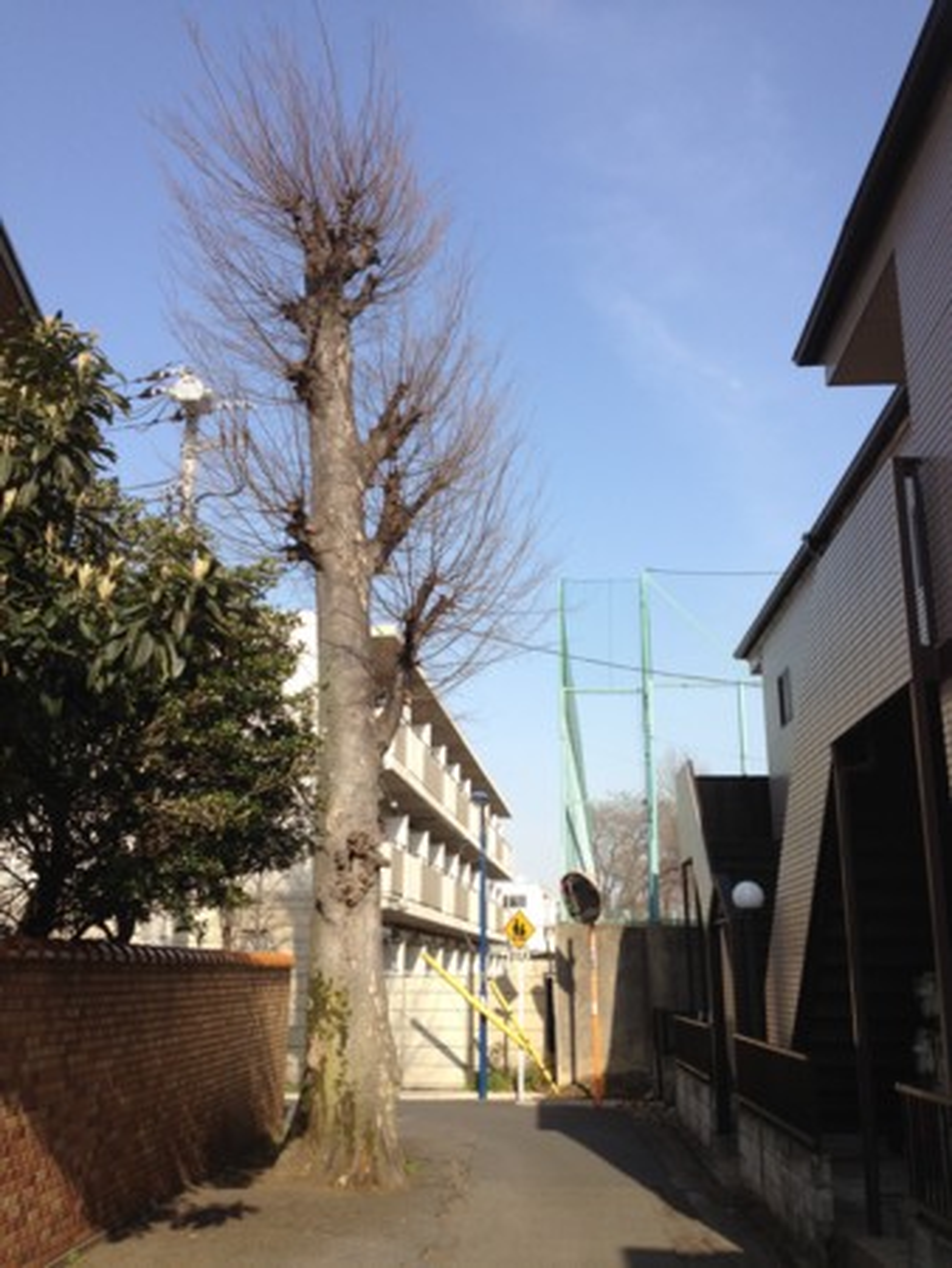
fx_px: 1282
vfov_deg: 52.6
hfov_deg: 40.7
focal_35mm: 35
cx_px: 476
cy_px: 634
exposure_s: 1/1255
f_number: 2.4
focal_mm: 4.28
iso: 64
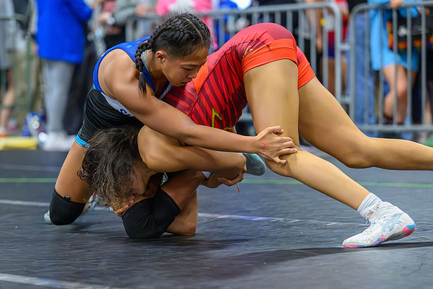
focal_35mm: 143
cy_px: 179
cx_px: 171
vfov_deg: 9.6
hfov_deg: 14.3
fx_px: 1724
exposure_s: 1/640
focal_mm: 110
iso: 18000
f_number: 2.8
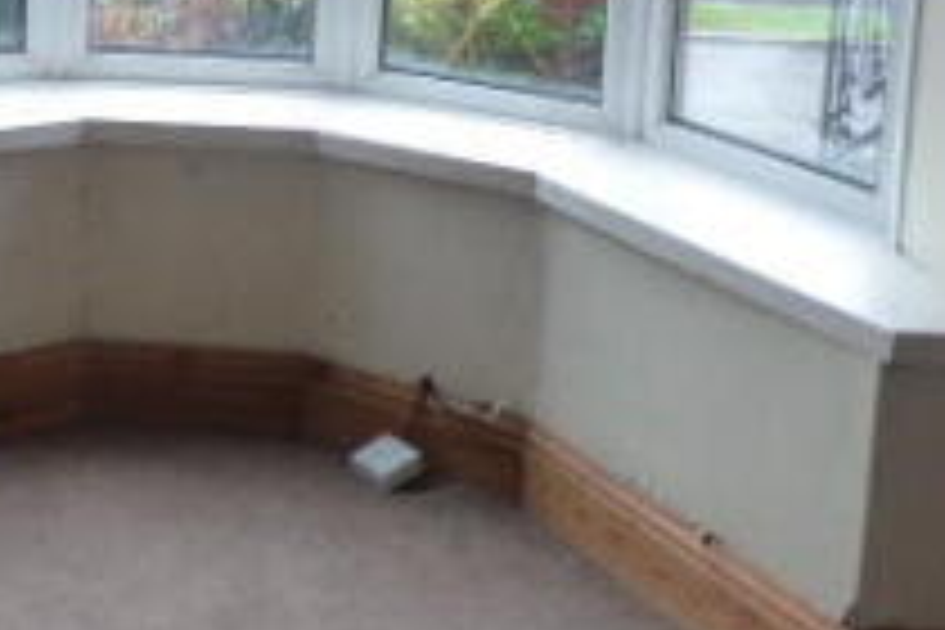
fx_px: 1890
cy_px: -128
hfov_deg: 25.9
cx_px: -97
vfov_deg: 18.0
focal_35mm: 72
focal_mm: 4.3
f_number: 3.3
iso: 400
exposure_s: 1/60
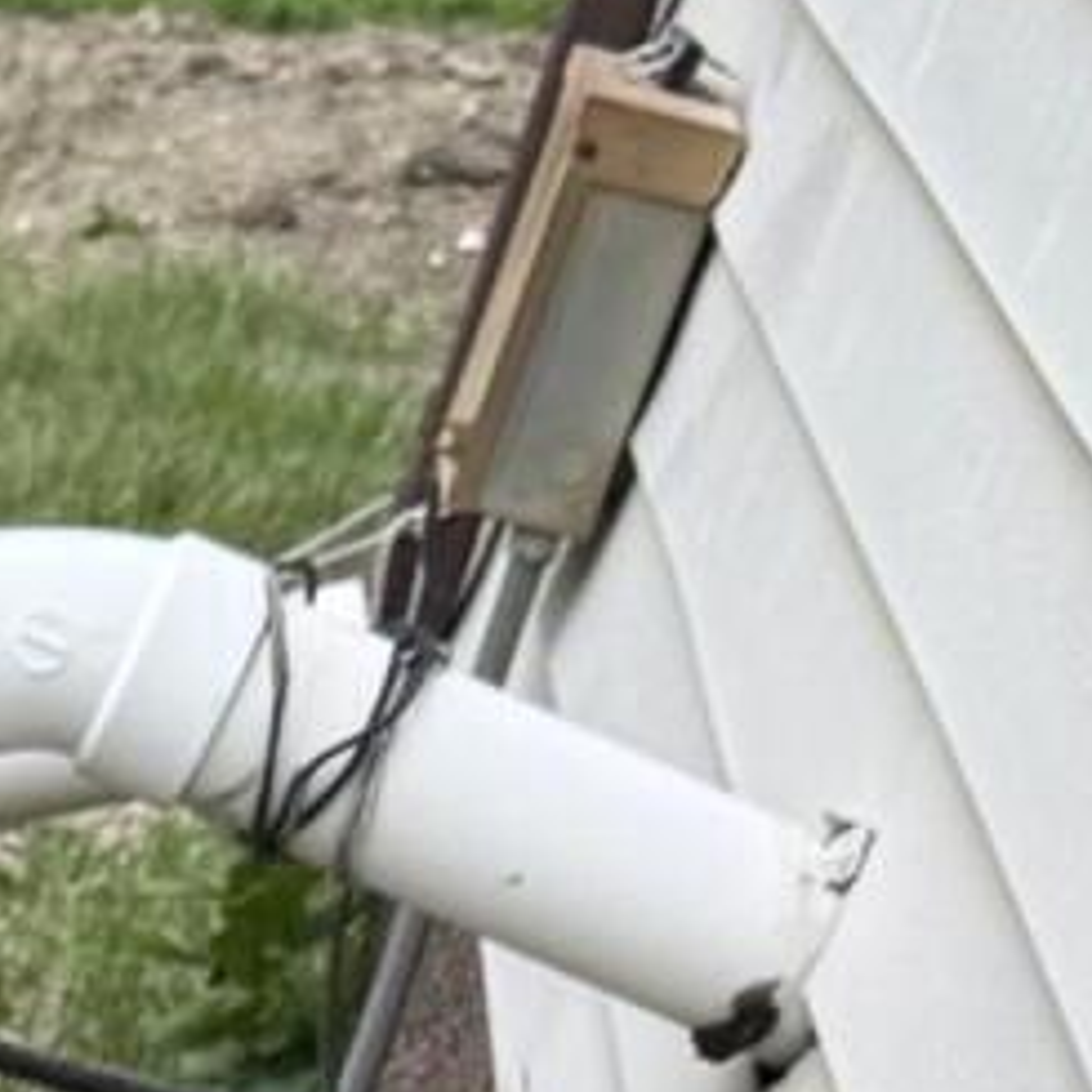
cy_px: 2683
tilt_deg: -30.4
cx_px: -1154
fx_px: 6174
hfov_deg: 9.4
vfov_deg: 9.0
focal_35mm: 173
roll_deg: -12.1
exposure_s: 1/430
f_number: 1.78
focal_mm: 6.76
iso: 80
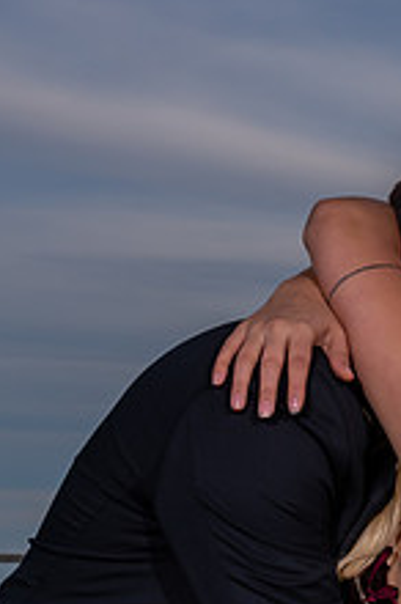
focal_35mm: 166
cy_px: 341
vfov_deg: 12.4
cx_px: 484
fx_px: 2782
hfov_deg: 8.2
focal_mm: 52
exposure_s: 1/200
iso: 200
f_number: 18
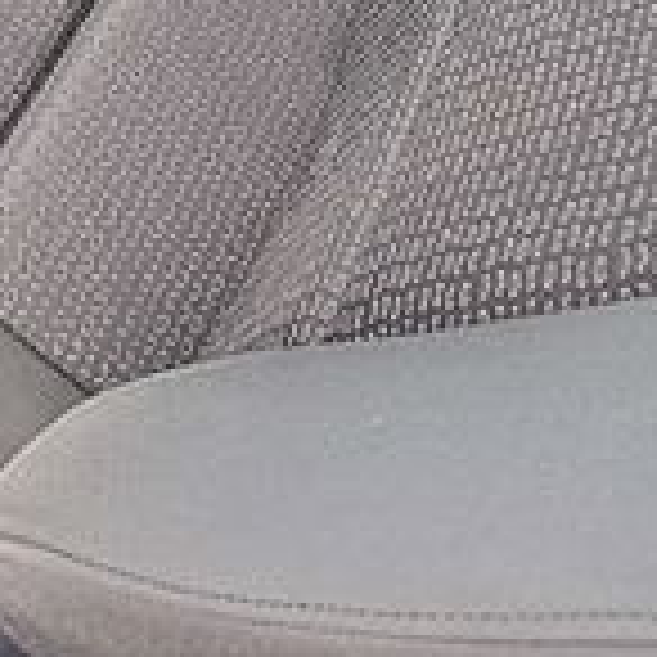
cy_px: -459
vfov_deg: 20.8
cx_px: 180
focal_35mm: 63
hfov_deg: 27.0
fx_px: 1353
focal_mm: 1.42
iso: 50
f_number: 2.2
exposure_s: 1/100
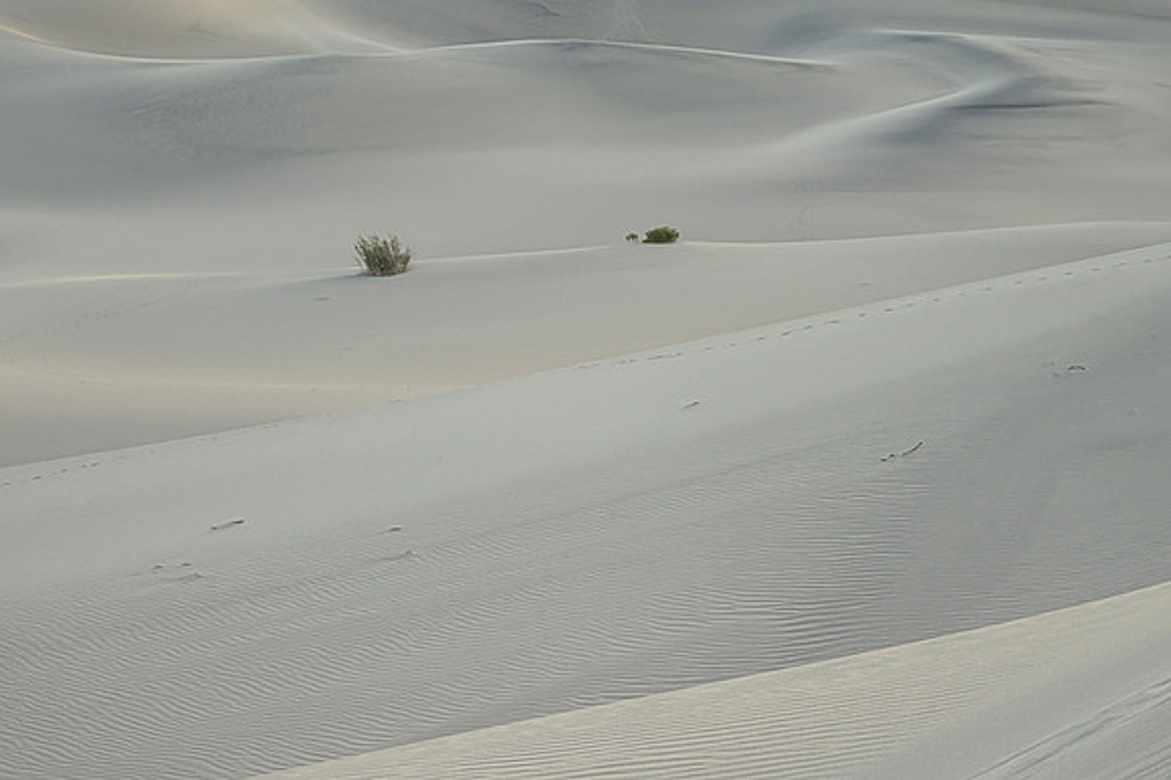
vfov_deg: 16.2
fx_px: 2735
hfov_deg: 24.2
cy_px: 311
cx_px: 556
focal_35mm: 84
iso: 800
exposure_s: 1/50
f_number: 16
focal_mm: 70
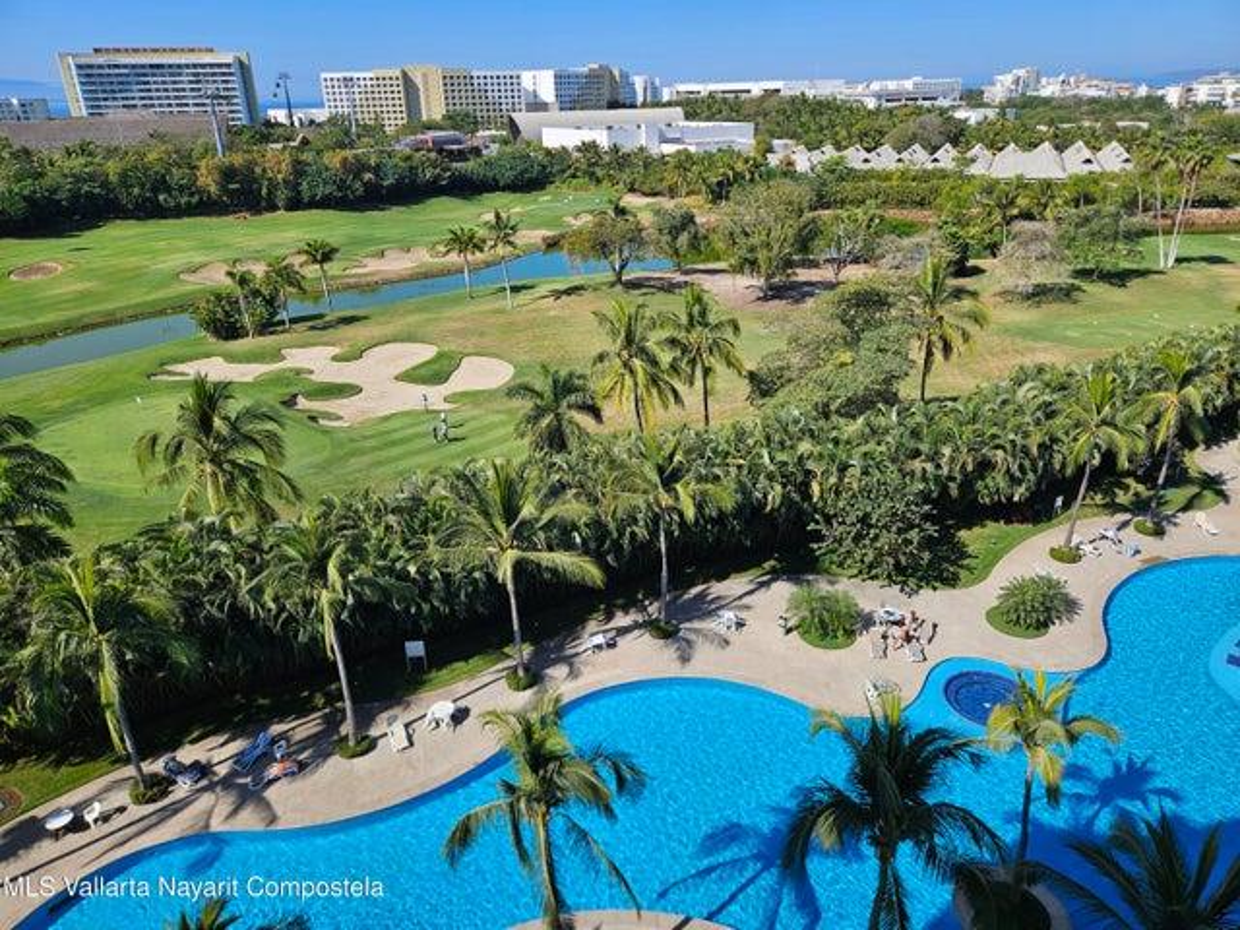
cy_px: 465
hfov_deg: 73.9
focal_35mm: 23
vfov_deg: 58.9
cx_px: 620
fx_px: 824
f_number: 1.8
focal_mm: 5.4
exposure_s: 1/2043
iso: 25
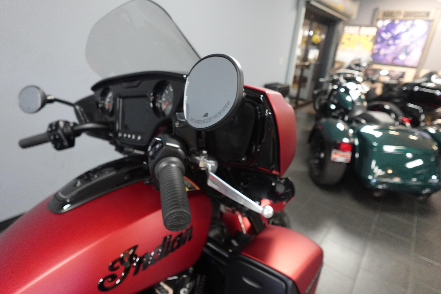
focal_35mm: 20
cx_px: 220
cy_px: 147
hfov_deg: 84.0
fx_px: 245
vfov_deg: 61.9
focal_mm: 7.6
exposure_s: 1/100
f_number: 2
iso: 1600
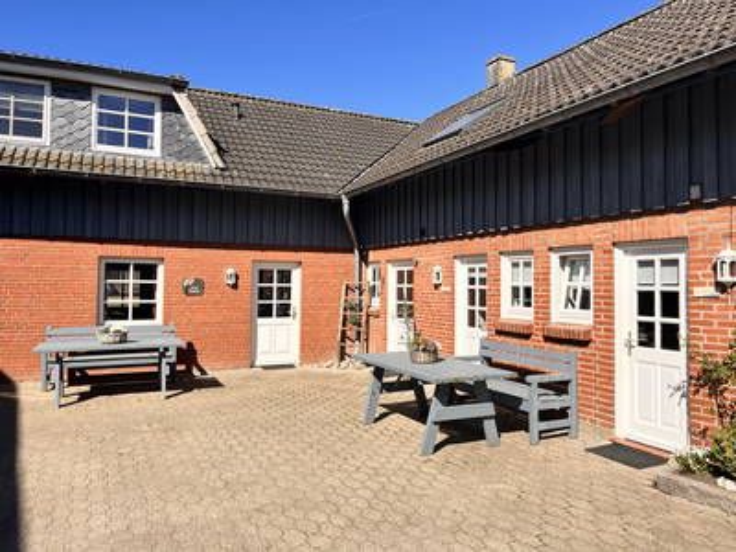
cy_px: 276
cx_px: 368
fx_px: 553
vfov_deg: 53.1
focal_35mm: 26
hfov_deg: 67.3
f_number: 1.6
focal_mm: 5.1
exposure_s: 1/3876
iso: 50
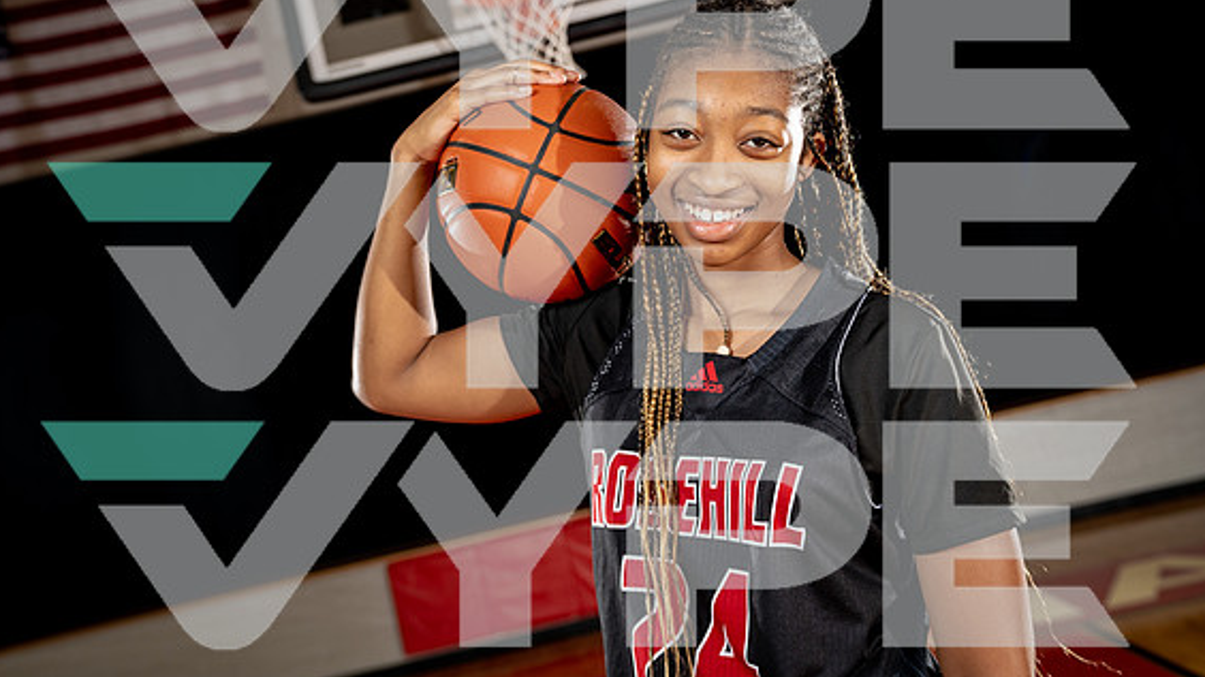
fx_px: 1342
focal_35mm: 42
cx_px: 592
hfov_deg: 48.4
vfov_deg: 28.3
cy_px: 277
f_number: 4.5
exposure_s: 1/250
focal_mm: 39
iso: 400
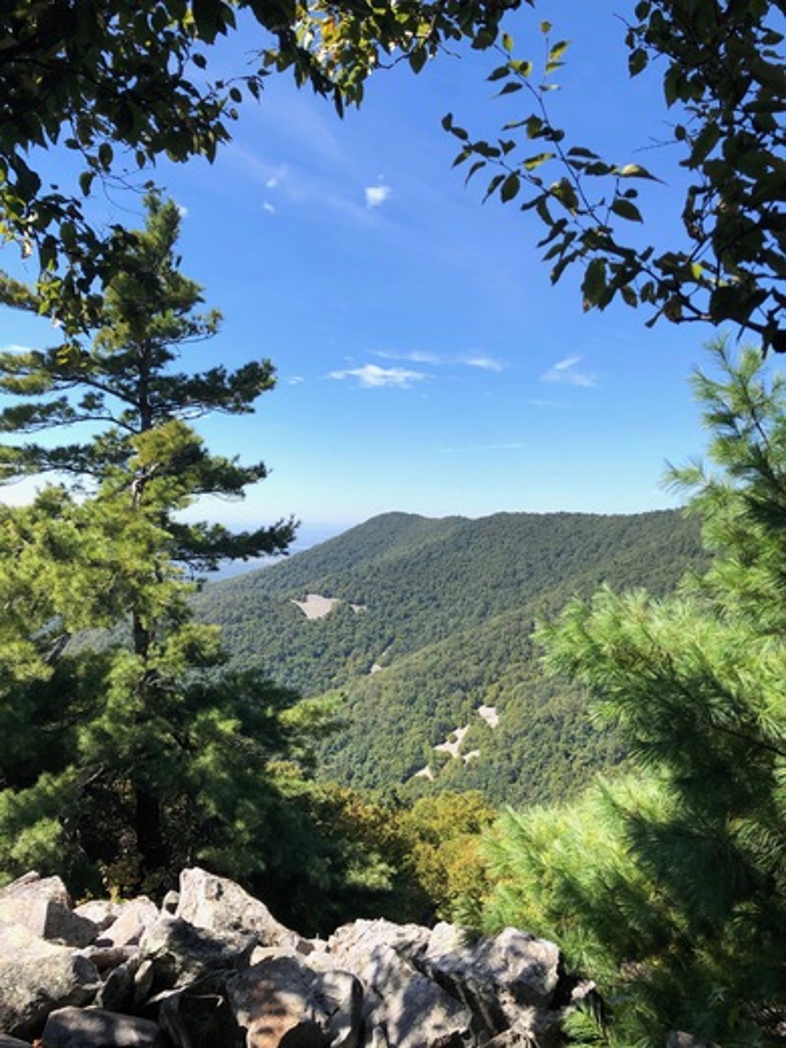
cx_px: 393
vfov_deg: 63.4
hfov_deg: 49.7
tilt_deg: +0.9
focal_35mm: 28
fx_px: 848
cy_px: 524
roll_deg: -3.2
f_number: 1.8
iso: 20
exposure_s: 1/1350
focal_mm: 3.99
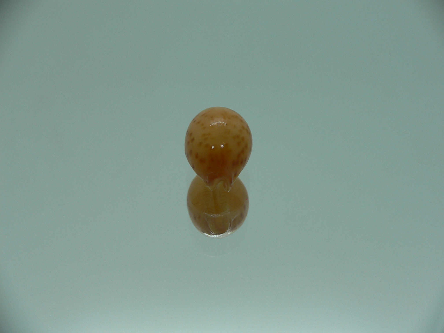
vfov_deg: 40.7
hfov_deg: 52.6
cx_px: 222
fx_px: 449
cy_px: 166
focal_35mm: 35
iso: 80
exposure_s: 1/60
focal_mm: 4.6
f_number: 2.8
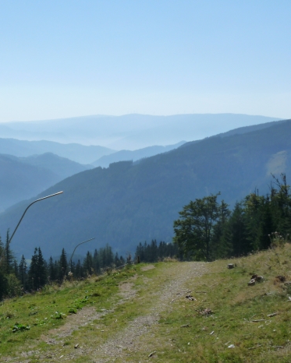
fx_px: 721
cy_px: 182
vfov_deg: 28.3
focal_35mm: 67
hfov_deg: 22.5
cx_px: 51
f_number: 8
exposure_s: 1/500
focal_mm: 9
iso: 160
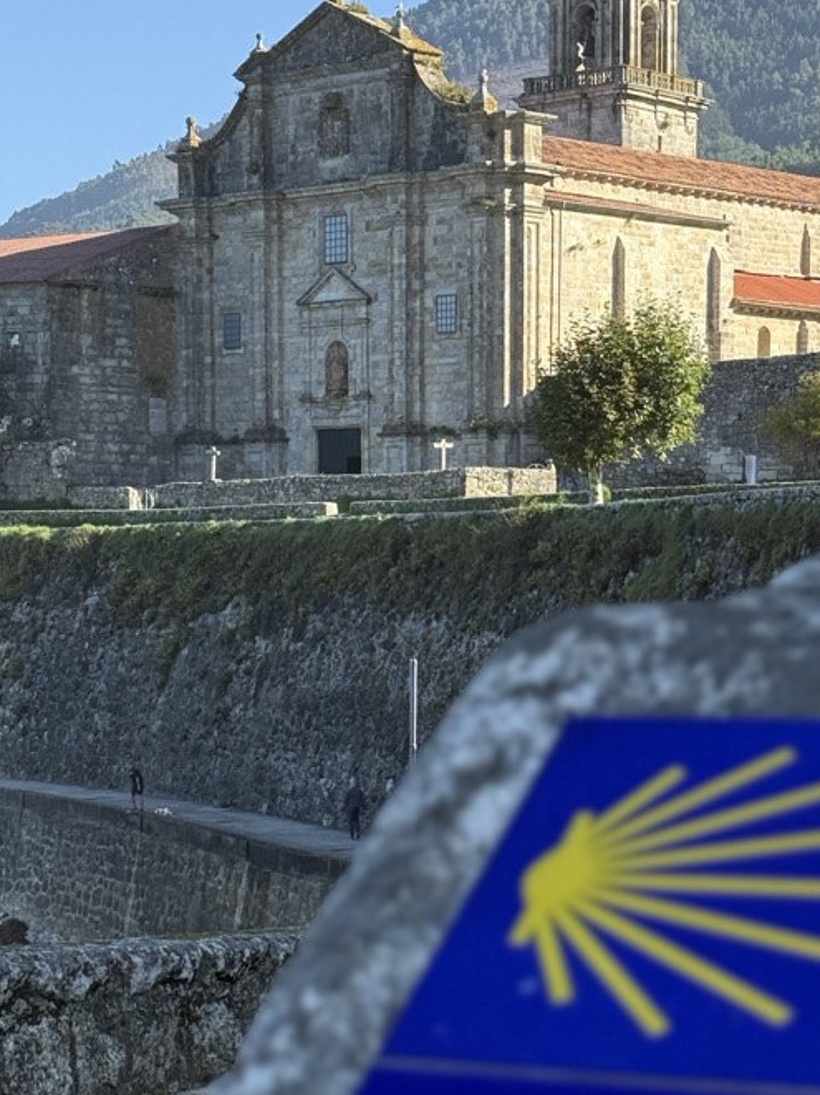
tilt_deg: -3.0
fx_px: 2940
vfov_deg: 21.0
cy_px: 747
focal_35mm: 93
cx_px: 525
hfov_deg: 15.9
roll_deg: -1.6
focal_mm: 6.76
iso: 64
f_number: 1.78
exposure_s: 1/3226
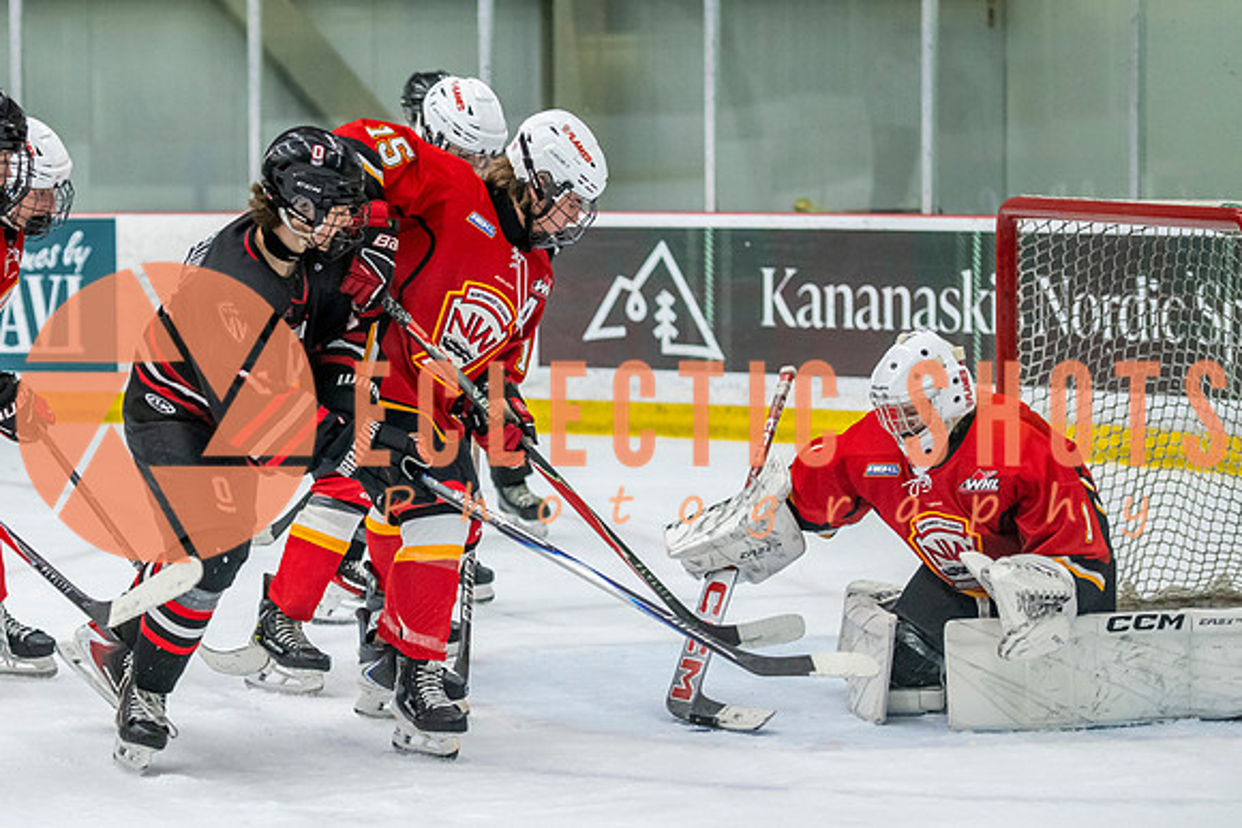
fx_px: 5313
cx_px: 265
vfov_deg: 8.9
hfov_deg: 13.3
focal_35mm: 154
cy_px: 445
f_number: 3.2
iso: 2000
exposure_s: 1/640
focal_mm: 95
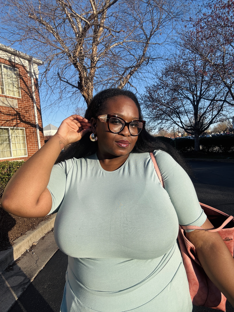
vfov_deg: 73.9
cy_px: 156
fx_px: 207
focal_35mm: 23
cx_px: 117
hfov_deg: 58.9
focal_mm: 2.69
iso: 25
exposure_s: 1/557
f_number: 1.9
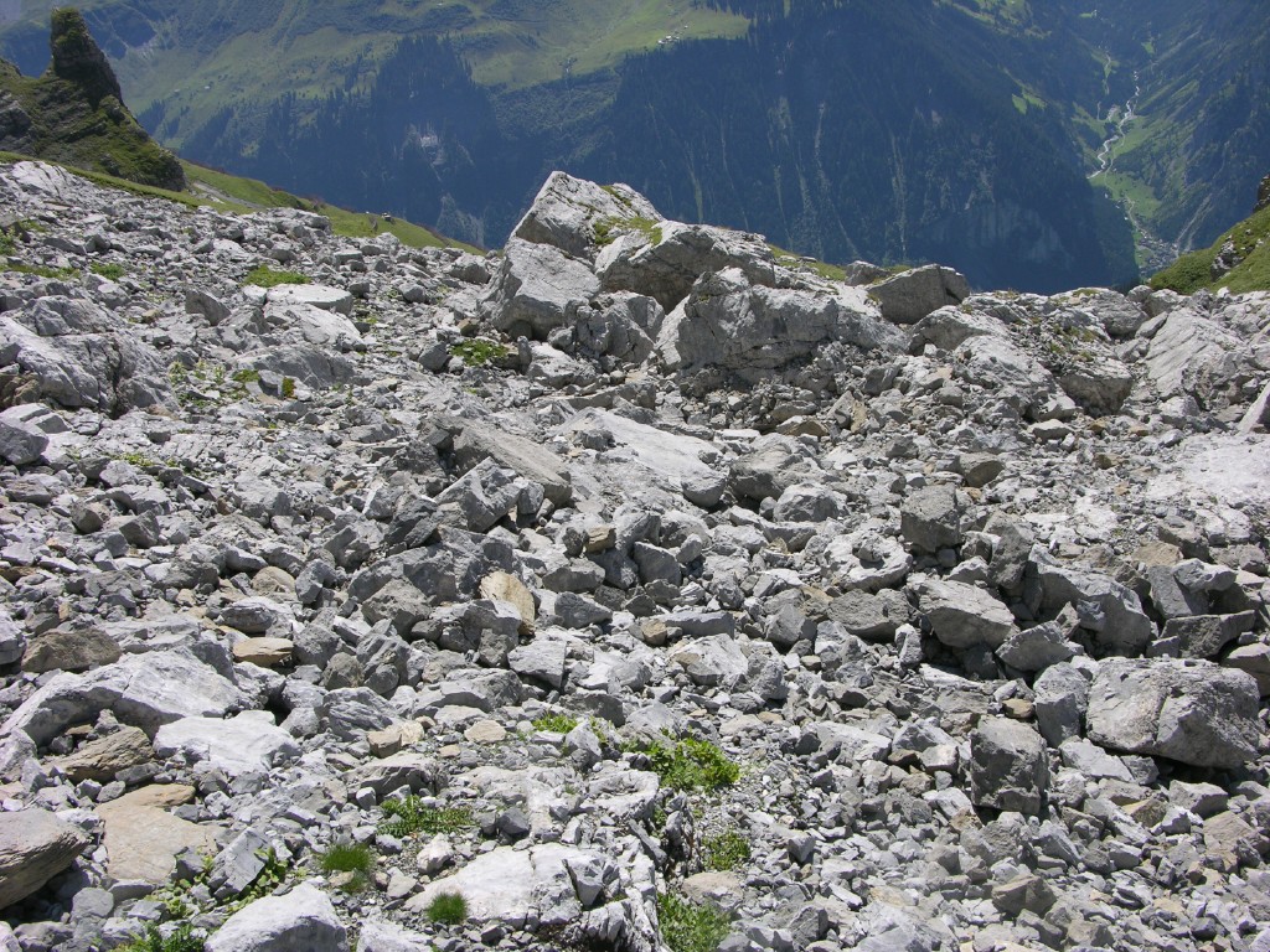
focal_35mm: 35
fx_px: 1284
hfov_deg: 52.6
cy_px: 476
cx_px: 635
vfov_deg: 40.7
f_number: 6.3
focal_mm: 8.9
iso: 50
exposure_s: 1/212
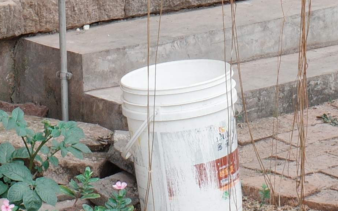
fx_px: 1713
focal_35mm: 186
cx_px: 188
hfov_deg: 11.3
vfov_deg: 6.5
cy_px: -371
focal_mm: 18.3
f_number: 5.6
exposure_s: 1/60
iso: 200
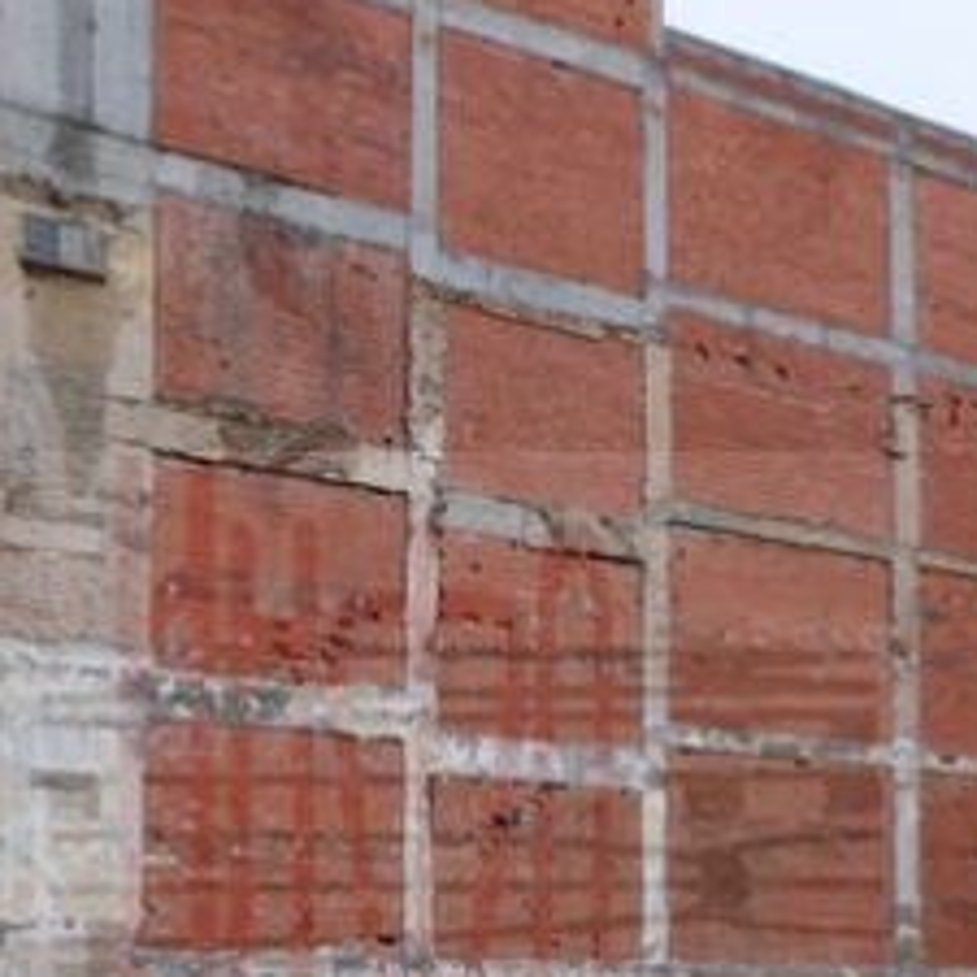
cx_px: 465
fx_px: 2427
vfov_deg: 22.4
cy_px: 786
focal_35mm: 76
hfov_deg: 22.8
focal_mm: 19.2
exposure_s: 1/240
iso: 400
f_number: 8
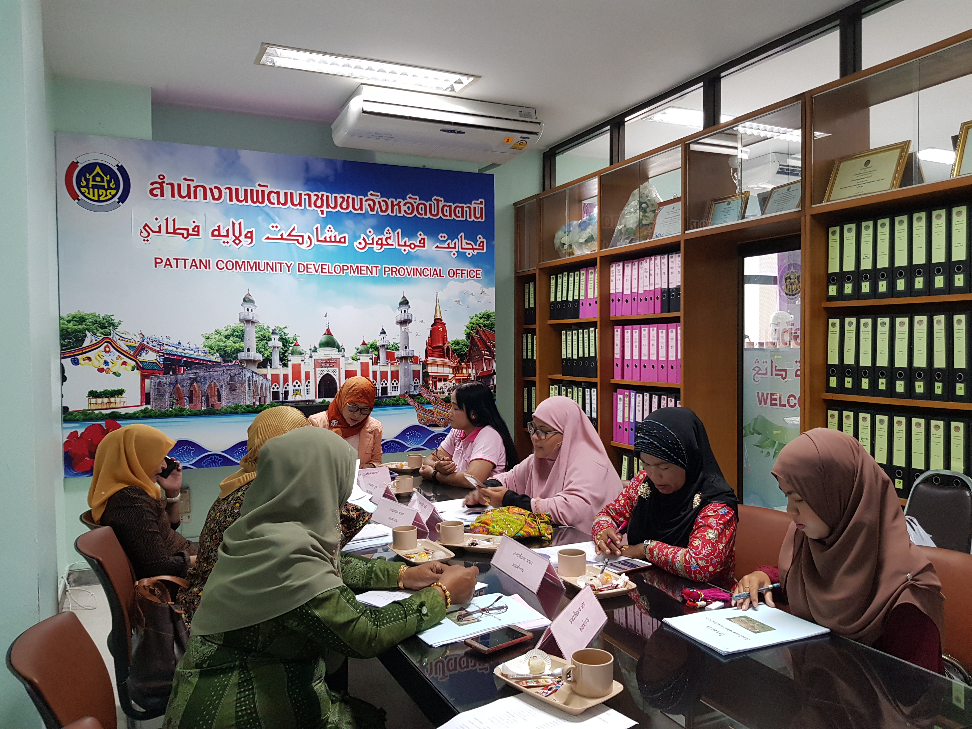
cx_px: 486
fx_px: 730
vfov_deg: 53.1
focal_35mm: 26
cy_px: 364
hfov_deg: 67.3
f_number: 1.7
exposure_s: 1/33
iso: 160
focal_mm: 4.3
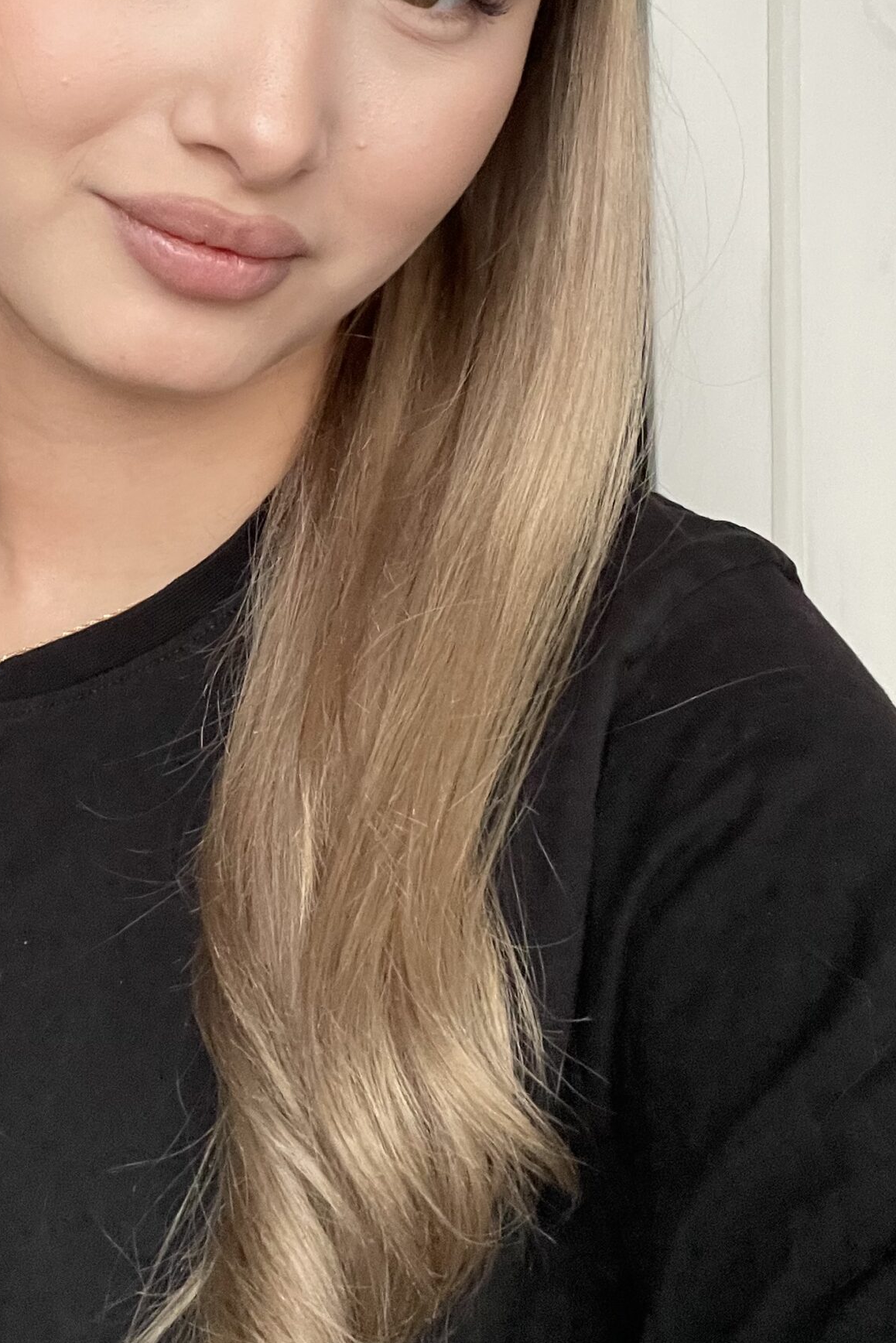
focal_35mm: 46
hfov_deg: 28.9
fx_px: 1717
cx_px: 241
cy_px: 392
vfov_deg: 41.9
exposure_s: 1/60
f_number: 2.2
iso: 320
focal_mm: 2.71
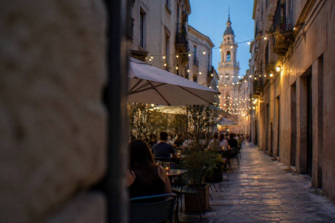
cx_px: 168
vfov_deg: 37.8
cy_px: 112
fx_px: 326
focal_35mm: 35
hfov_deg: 54.5
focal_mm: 35
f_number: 9
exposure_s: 1/320
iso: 800
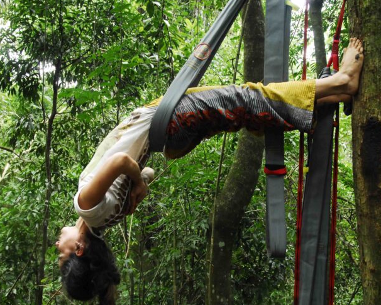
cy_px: 160
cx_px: 204
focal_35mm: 50
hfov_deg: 37.3
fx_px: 564
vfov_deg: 30.3
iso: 800
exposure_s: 1/20
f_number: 5
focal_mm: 28
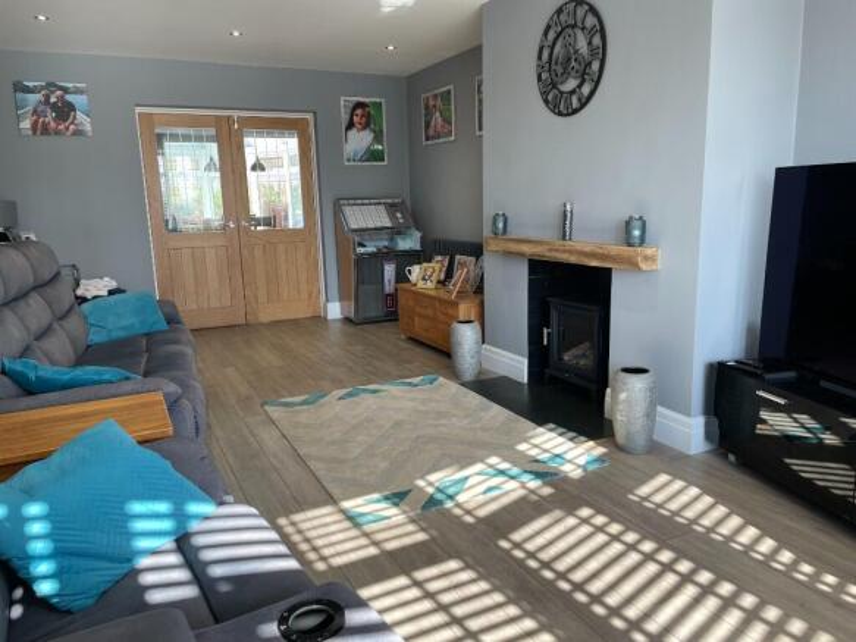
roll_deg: +1.9
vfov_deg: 53.0
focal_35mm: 26
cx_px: 428
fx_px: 643
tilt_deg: -11.8
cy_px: 321
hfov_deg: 67.3
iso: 40
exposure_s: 1/100
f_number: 1.6
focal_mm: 4.2
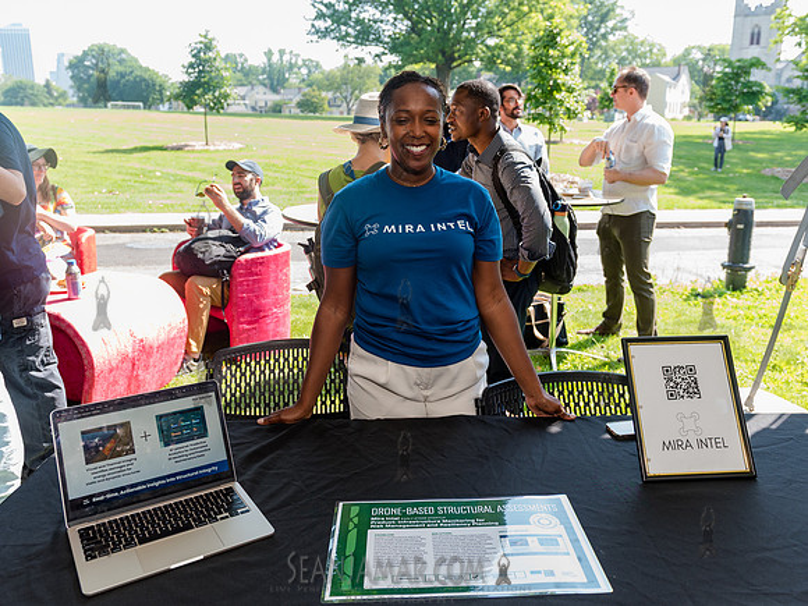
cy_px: 283
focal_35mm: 29
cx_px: 425
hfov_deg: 62.0
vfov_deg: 48.5
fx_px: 672
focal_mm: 24
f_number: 3.5
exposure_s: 1/320
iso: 400
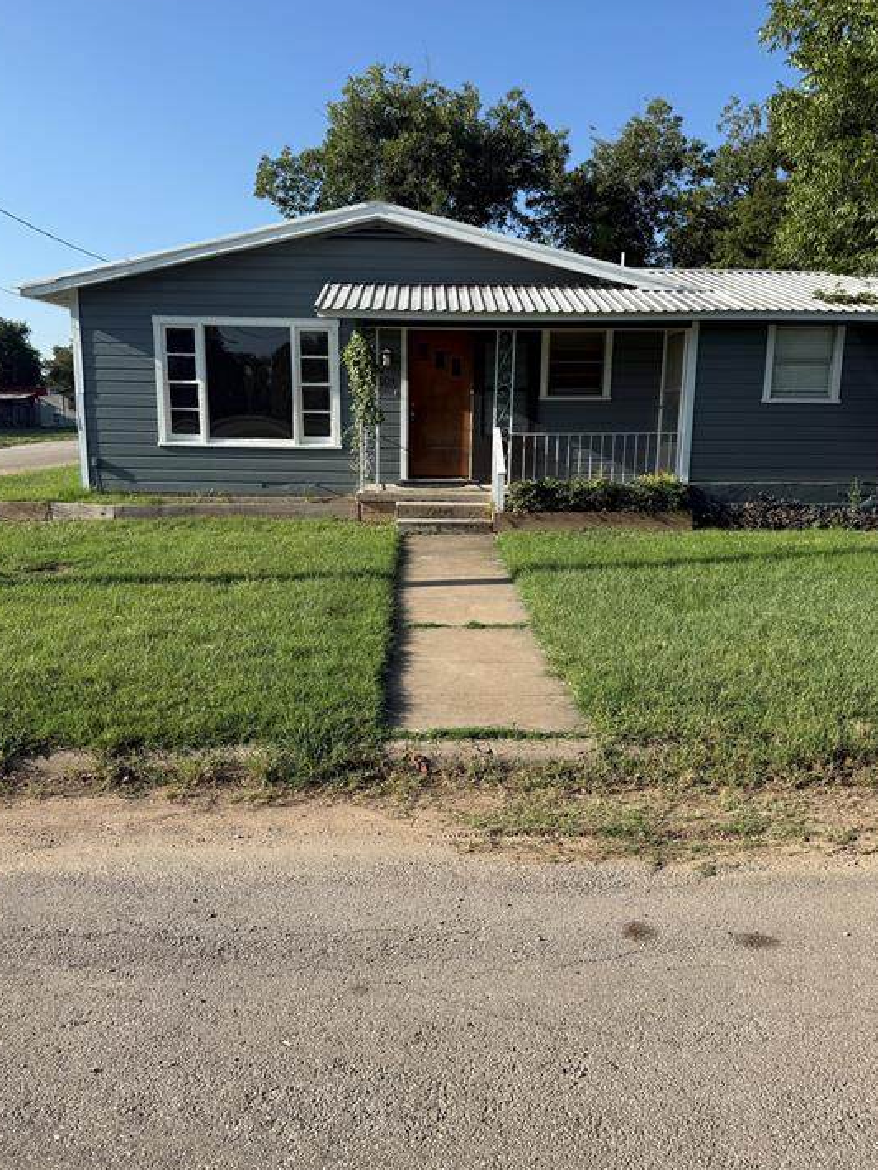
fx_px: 879
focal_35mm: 26
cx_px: 454
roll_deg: -1.8
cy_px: 581
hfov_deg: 53.1
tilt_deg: -10.8
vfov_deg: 67.3
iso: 80
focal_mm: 6.76
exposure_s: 1/3145
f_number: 1.78
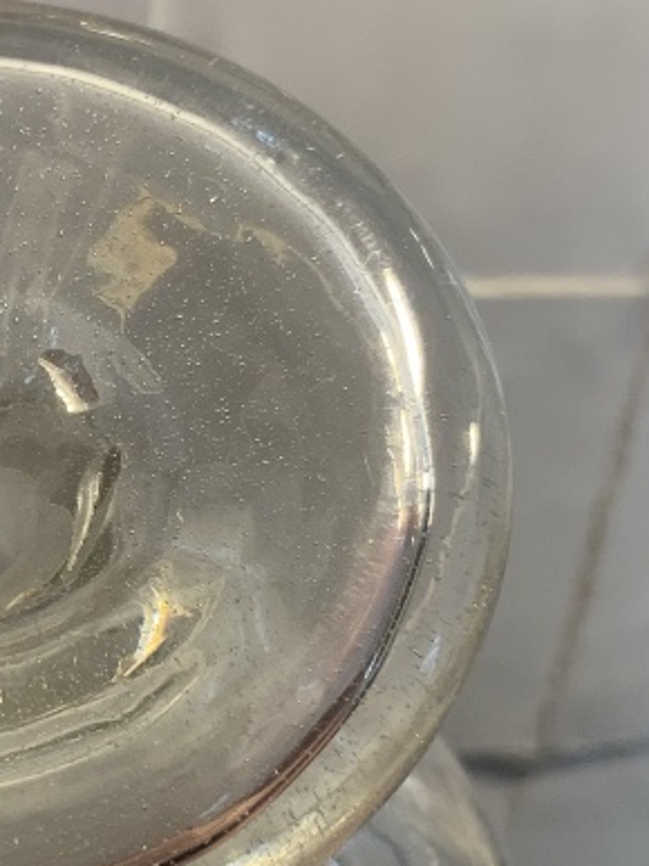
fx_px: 2251
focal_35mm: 90
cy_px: 580
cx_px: 2
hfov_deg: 16.1
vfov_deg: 21.7
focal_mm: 3
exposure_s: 1/88
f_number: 1.8
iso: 50
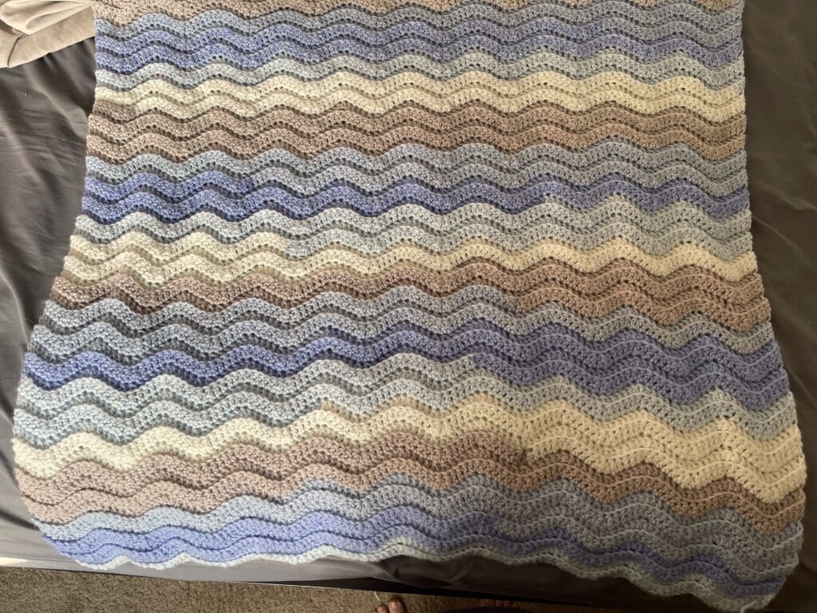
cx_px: 408
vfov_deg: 53.1
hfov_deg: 67.3
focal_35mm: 26
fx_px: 614
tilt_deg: -72.5
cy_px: 306
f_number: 1.6
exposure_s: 1/121
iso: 100
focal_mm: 5.1
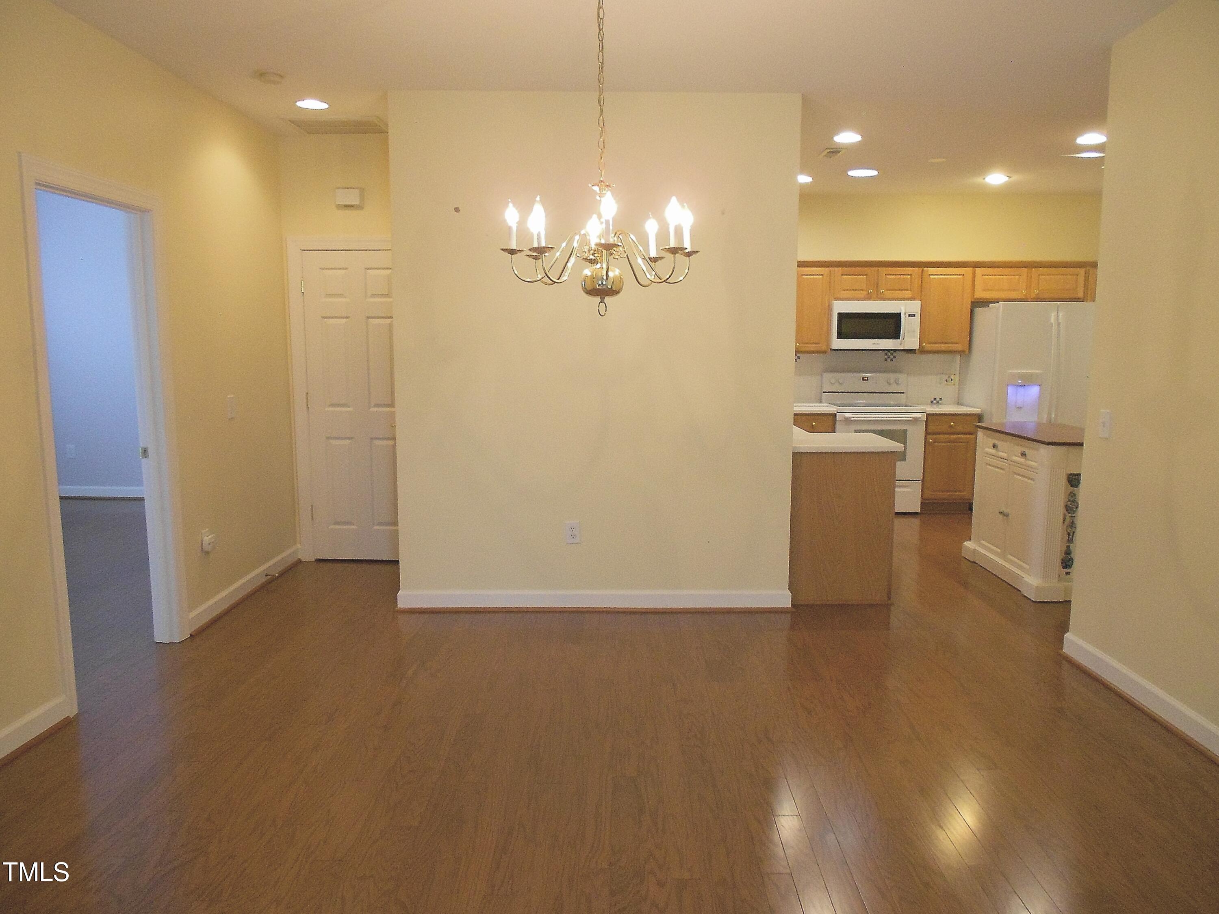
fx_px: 916
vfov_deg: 53.1
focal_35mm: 26
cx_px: 610
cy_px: 457
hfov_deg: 67.3
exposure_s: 1/30
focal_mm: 4.6
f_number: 3.2
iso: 320
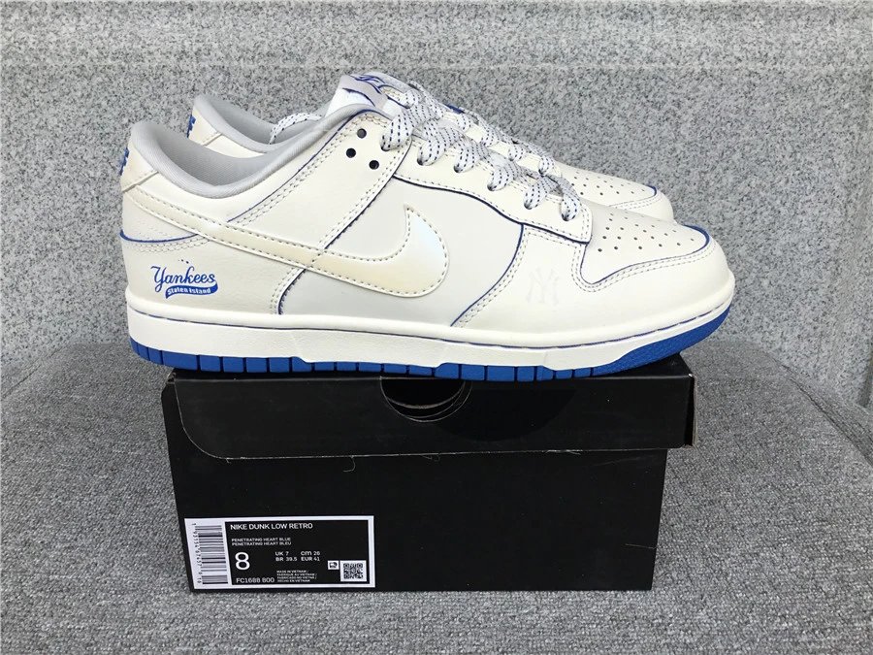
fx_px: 782
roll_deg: -0.3
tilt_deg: -21.3
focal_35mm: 31
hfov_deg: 58.4
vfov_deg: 45.4
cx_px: 436
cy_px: 328
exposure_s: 1/590
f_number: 2.4
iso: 25
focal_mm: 3.3
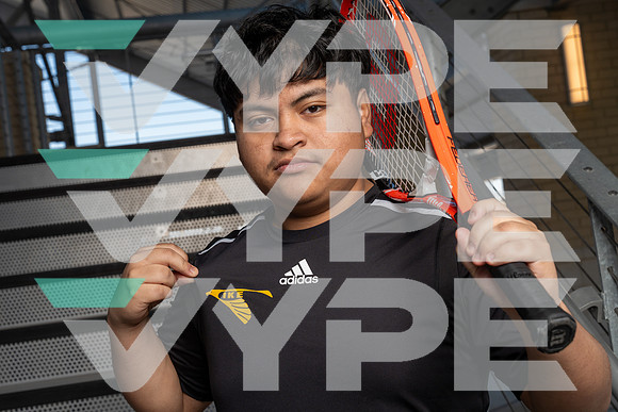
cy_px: 206
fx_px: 927
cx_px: 309
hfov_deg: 36.9
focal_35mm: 54
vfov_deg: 25.1
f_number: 8
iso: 250
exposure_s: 1/250
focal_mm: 54
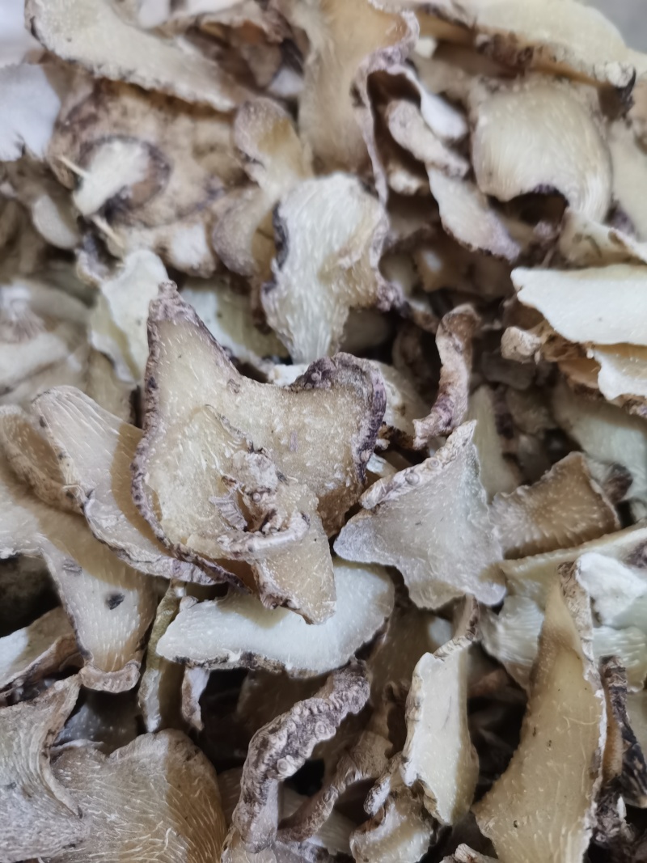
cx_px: 324
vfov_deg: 65.3
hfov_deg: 51.3
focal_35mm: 27
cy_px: 432
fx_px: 673
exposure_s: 1/20
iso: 640
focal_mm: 5.58
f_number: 1.8
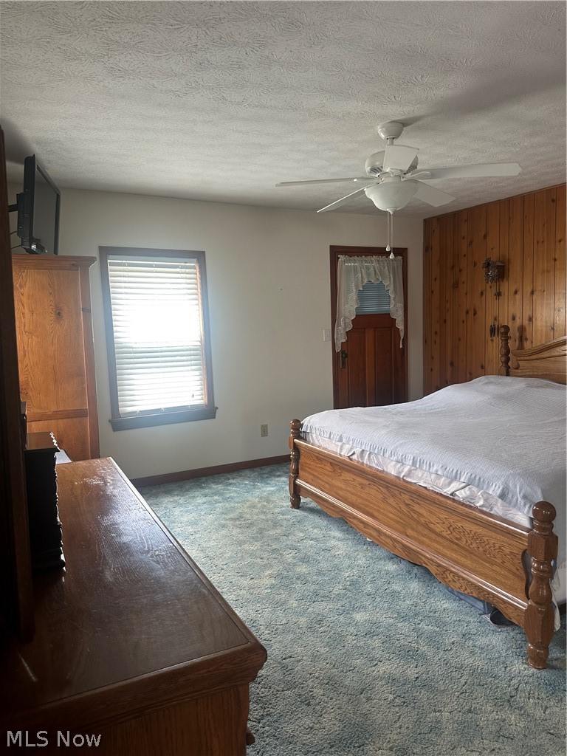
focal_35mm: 24
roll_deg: +1.2
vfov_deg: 71.6
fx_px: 524
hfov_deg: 56.8
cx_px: 284
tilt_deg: -6.2
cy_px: 378
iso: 125
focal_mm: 6.86
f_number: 1.78
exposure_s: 1/60
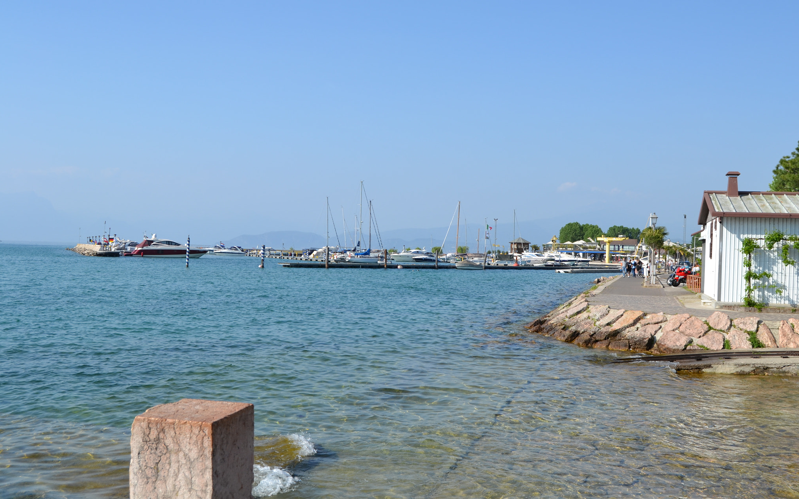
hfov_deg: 52.8
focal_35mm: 37
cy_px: 240
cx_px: 398
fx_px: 806
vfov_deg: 34.4
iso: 100
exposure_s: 1/250
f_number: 8
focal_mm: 24
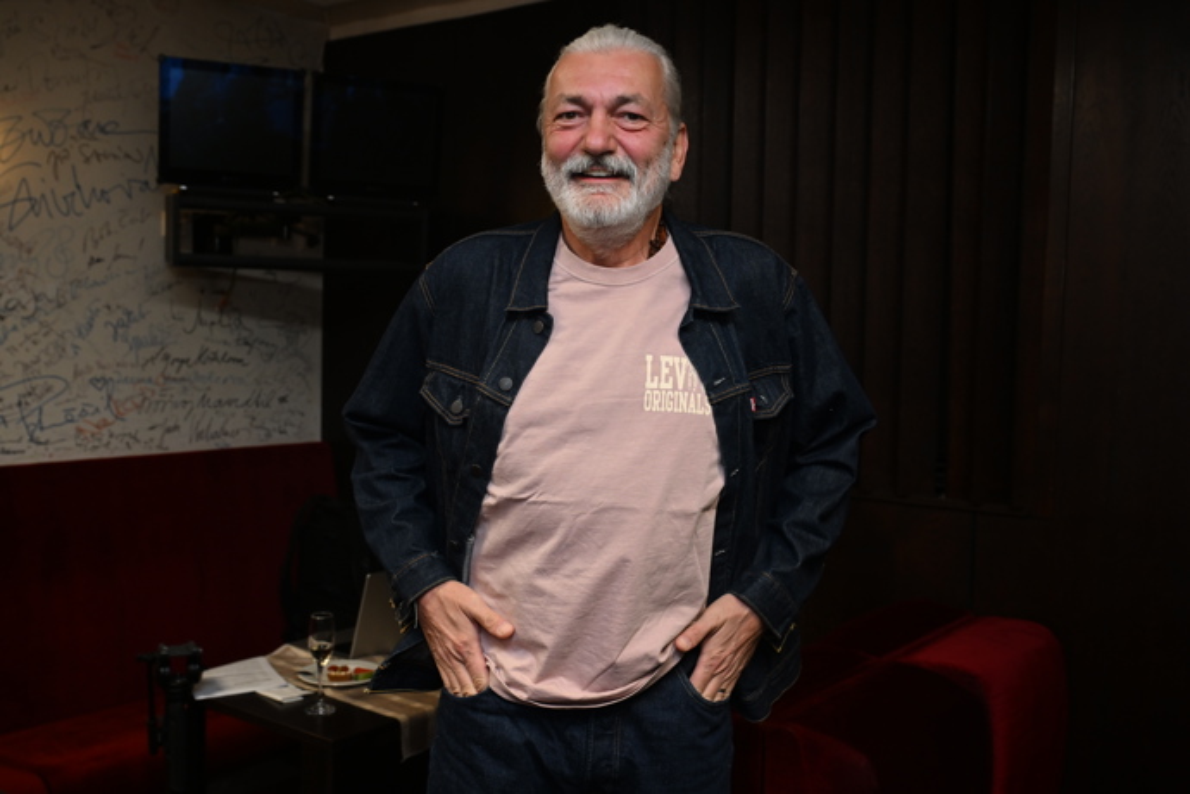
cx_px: 595
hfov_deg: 51.9
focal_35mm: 37
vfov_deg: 35.9
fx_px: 1223
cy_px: 397
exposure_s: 1/125
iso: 1250
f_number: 5.6
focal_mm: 37
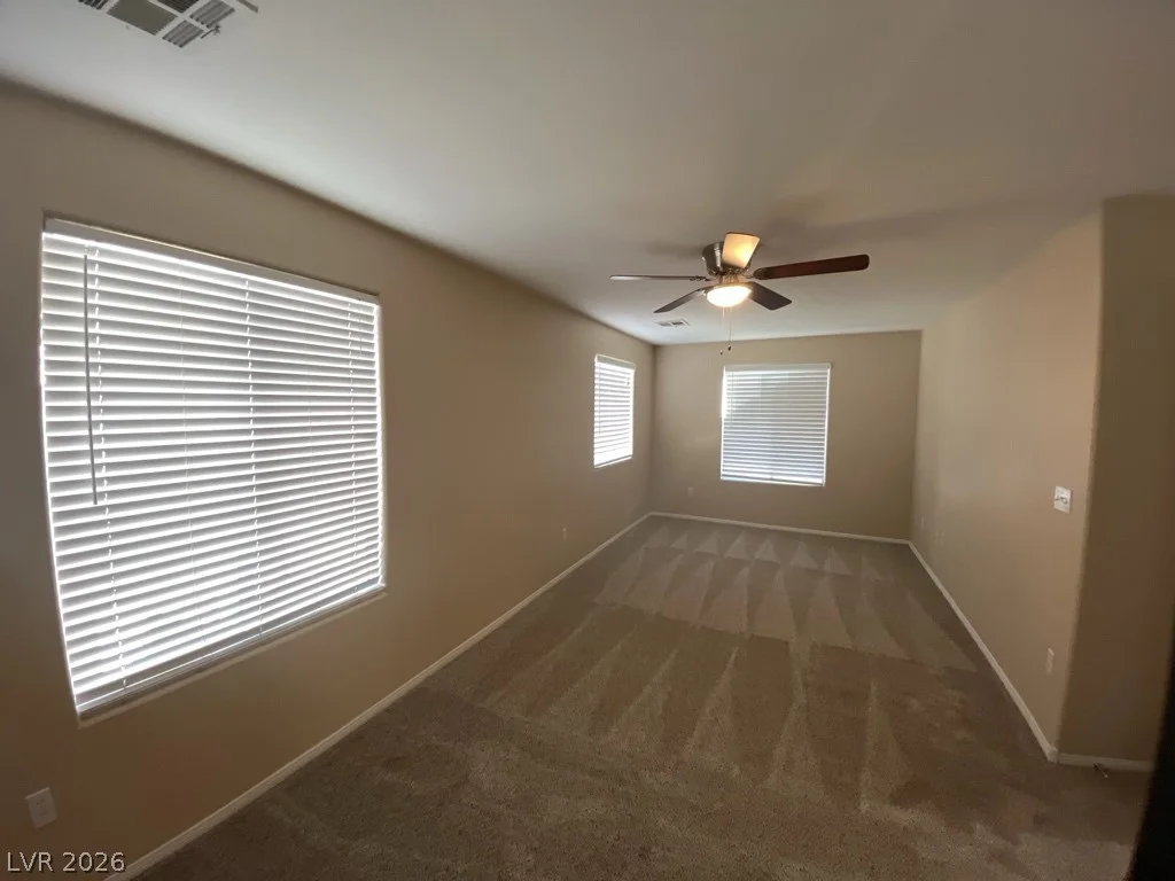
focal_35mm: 13
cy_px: 440
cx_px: 588
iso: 250
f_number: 2.4
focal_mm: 1.54
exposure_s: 1/60
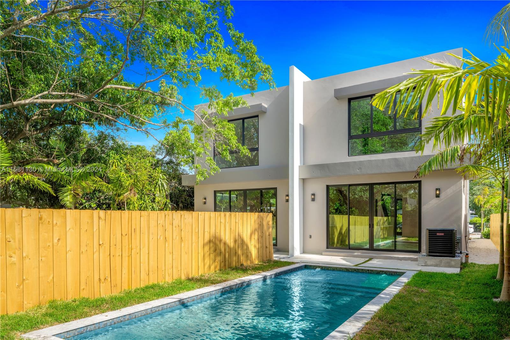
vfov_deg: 53.1
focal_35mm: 24
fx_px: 340
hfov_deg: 73.8
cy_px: 170
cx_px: 255
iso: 100
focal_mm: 24
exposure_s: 1/100
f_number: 7.1
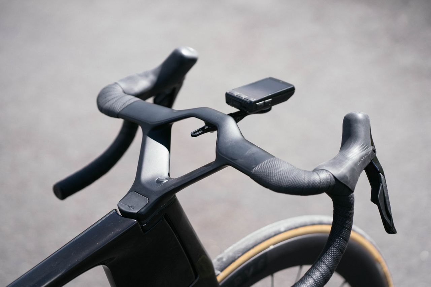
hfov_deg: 23.9
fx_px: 1017
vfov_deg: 16.1
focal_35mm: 85
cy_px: 144
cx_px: 216
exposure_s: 1/4000
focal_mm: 85
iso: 400
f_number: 3.2
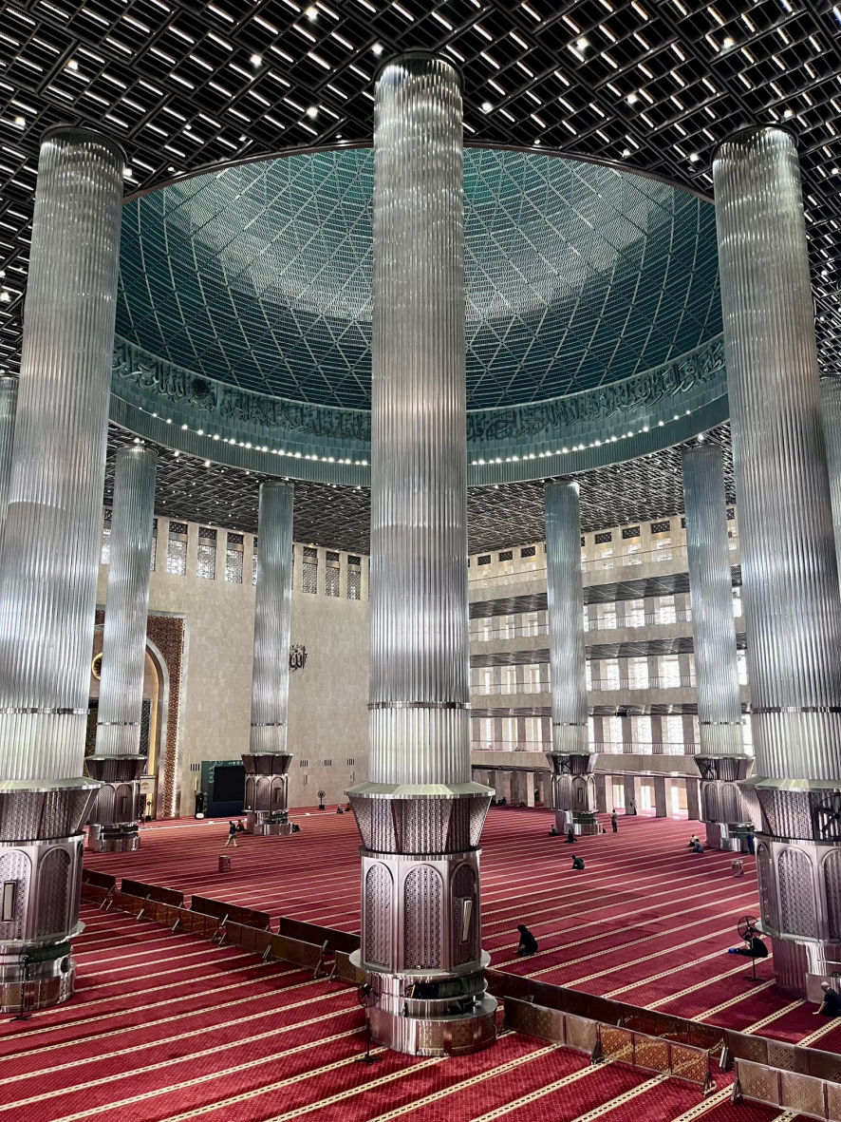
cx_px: 420
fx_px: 842
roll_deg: +0.9
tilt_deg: +11.7
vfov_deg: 67.3
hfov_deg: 53.1
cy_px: 561
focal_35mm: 26
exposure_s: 1/60
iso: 250
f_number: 1.6
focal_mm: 5.1
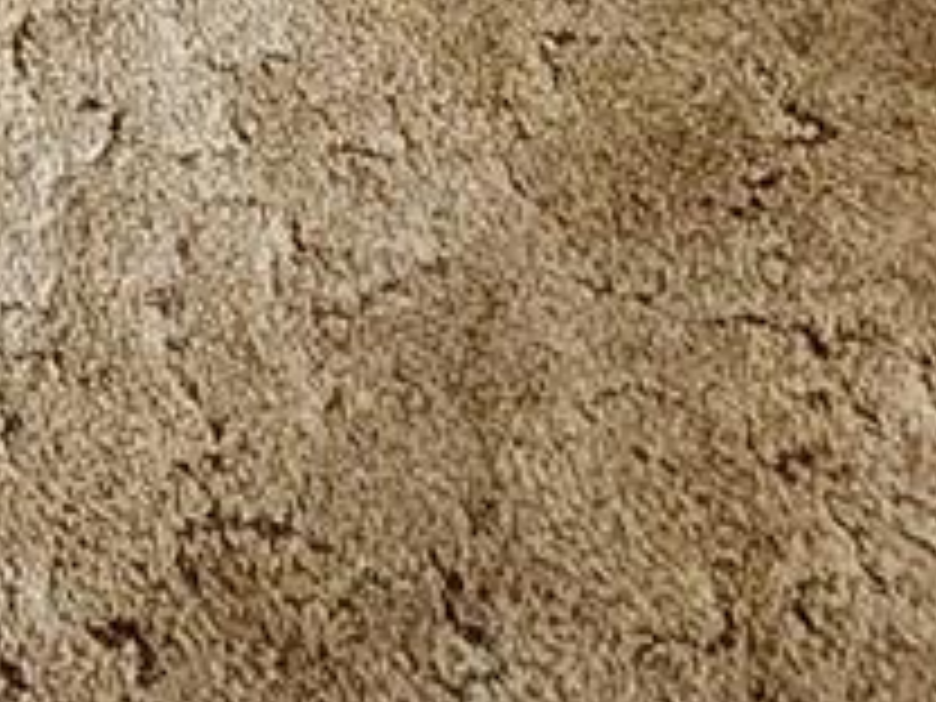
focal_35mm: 100
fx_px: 2704
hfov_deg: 15.1
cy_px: -1917
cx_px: -1044
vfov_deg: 8.8
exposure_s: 1/60
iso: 320
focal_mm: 2.2
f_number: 2.2
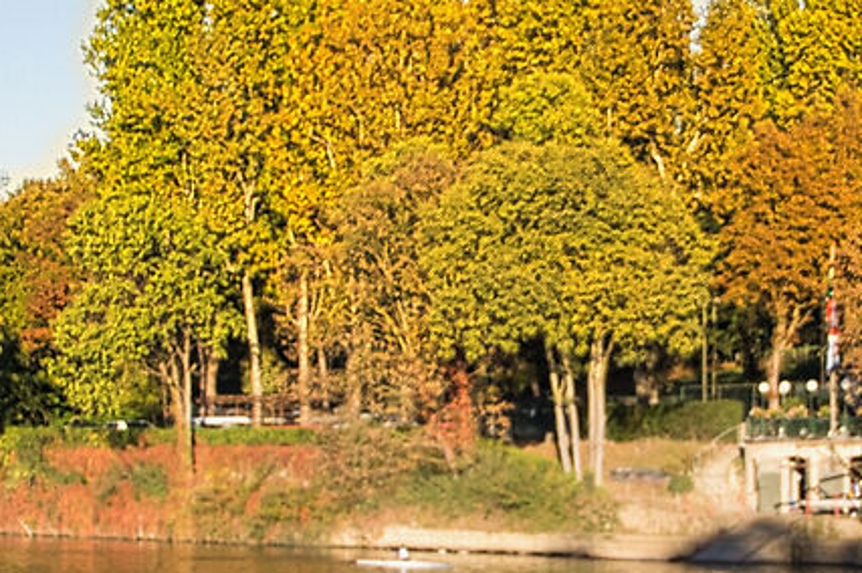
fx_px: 3230
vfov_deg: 10.1
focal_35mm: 135
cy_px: 325
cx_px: 583
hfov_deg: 15.2
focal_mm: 16
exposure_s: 1/3200
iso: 400
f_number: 3.5
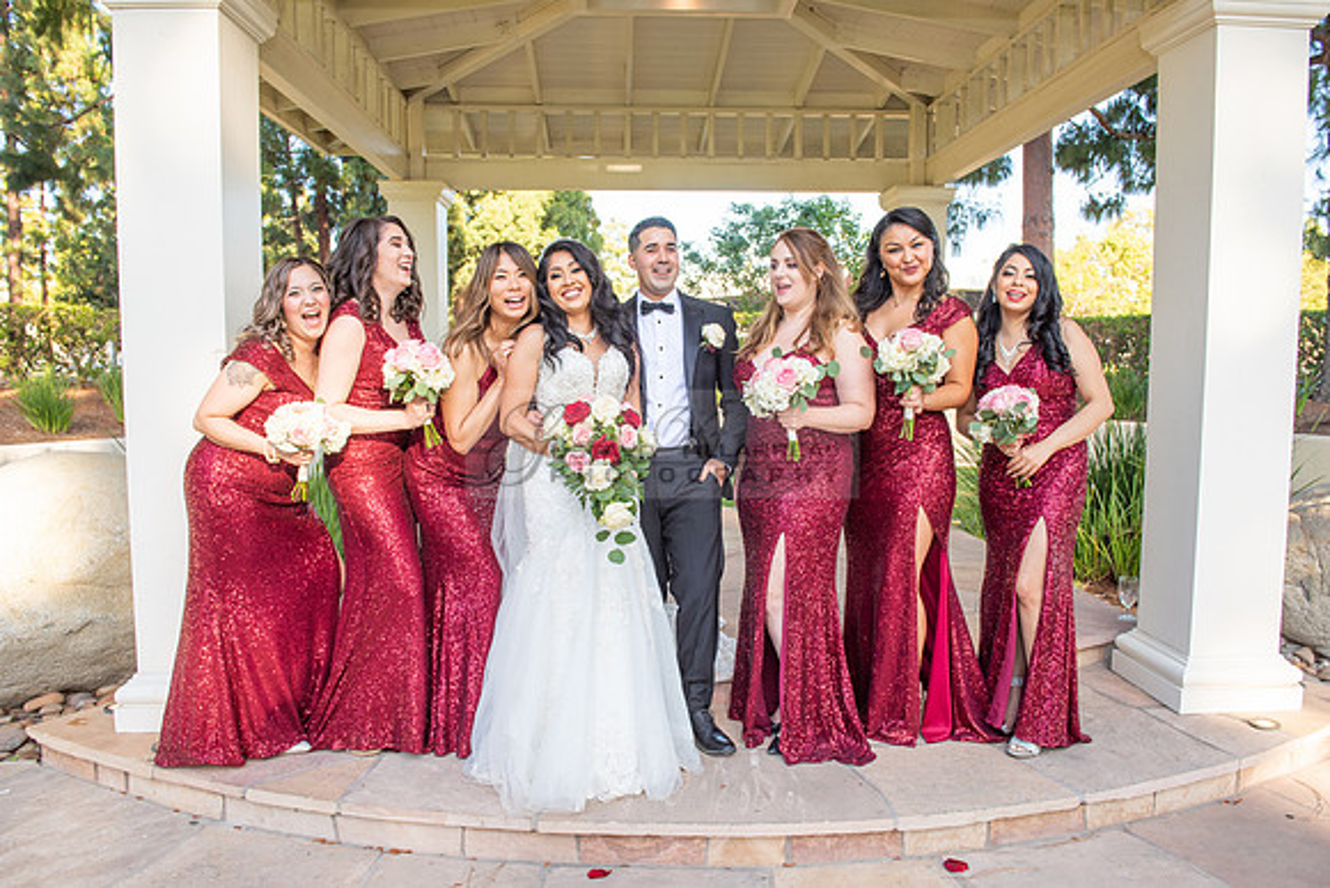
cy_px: 444
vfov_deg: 49.6
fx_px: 961
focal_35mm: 26
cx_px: 665
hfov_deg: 69.4
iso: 200
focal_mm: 26
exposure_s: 1/160
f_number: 5.6
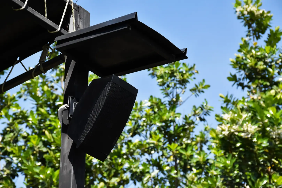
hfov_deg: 18.2
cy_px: 94
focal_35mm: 112
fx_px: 881
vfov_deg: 12.2
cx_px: 141
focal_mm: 75
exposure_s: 1/2500
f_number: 8
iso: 1250
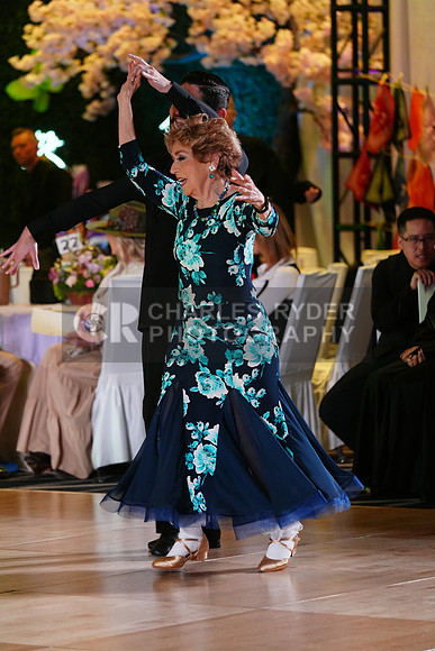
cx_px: 218
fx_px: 3333
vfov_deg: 11.2
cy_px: 326
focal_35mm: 184
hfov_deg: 7.5
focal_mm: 184
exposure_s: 1/400
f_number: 4
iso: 2500
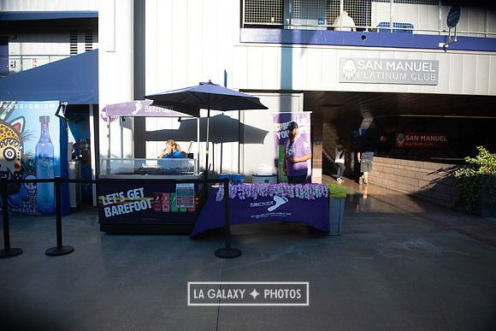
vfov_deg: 53.2
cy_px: 166
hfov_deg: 73.7
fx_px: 331
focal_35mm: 24
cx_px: 248
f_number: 2.8
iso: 200
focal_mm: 24
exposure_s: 1/2000
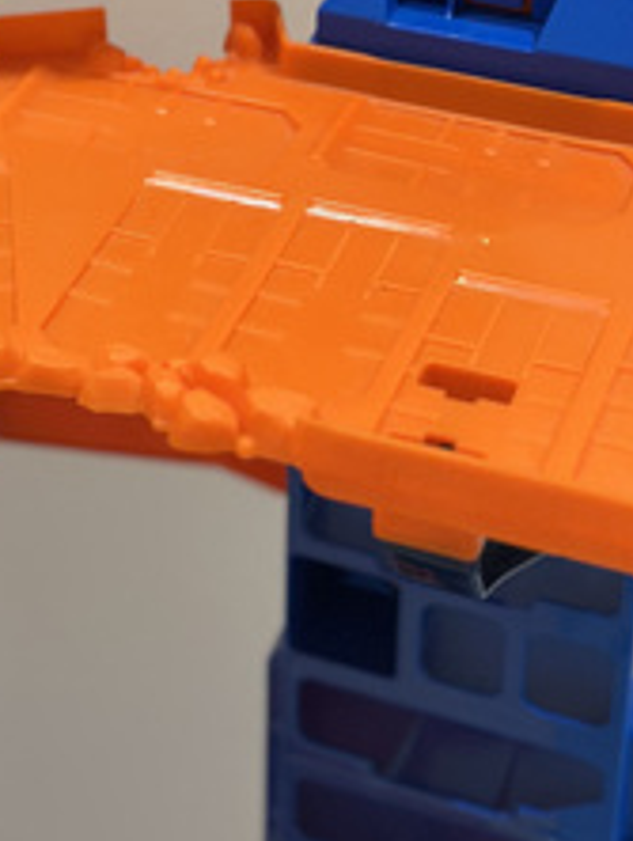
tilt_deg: -26.9
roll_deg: +1.3
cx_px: -13
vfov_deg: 17.8
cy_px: 34
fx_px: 2628
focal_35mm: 108
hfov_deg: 13.5
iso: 320
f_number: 1.78
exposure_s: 1/50
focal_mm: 6.86
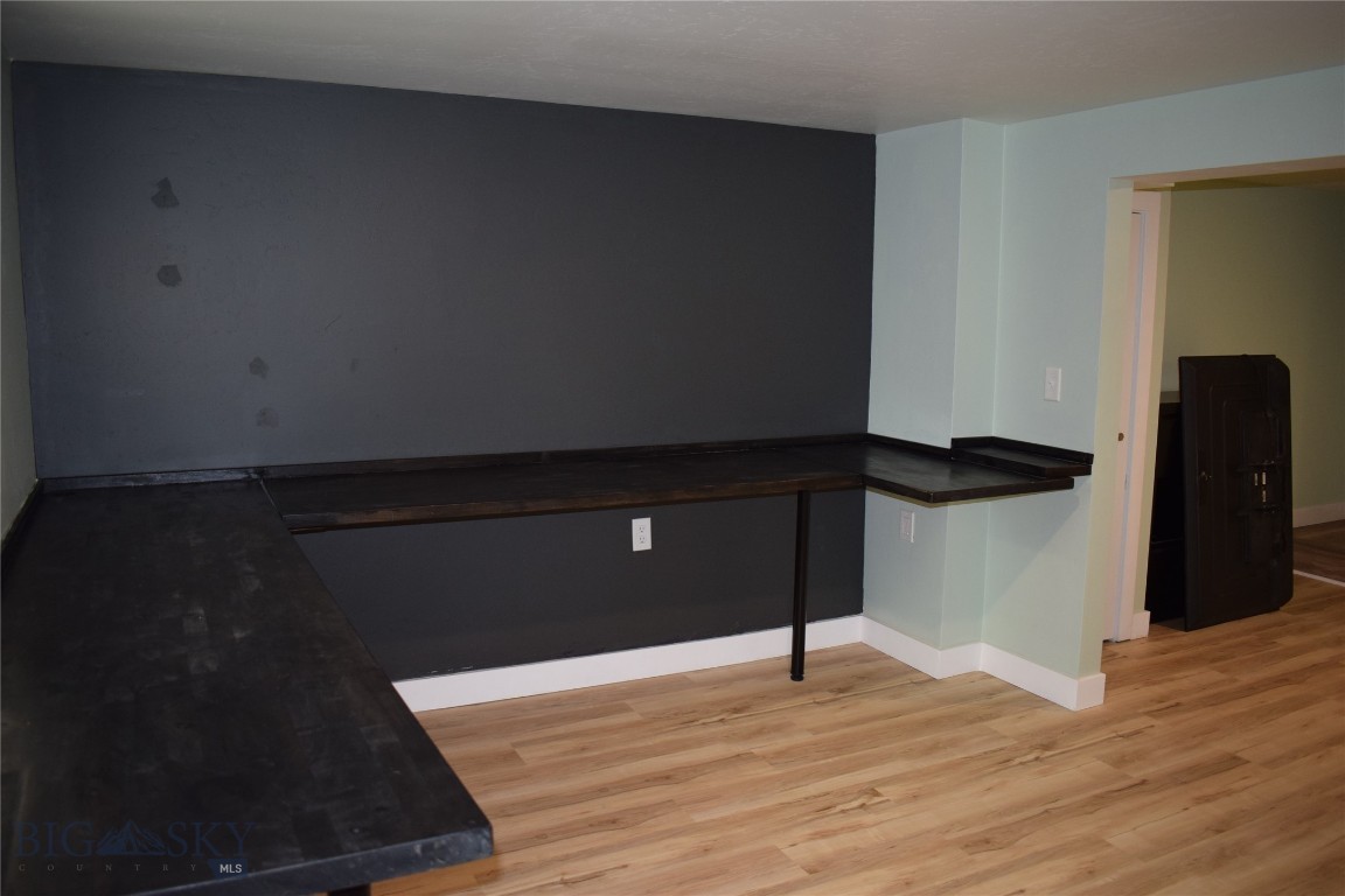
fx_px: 1009
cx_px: 672
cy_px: 448
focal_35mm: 27
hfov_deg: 67.4
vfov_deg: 47.9
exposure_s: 1/60
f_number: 4
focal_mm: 18
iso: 800
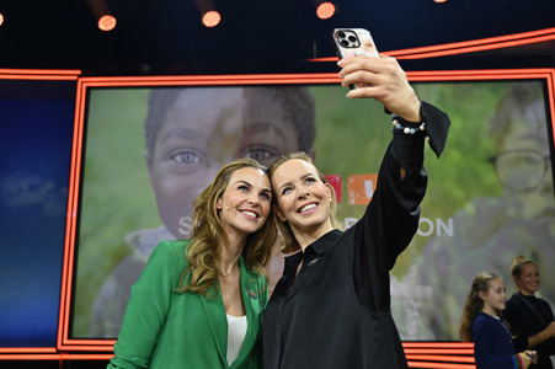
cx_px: 278
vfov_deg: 41.1
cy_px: 184
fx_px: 493
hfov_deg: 58.8
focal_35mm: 32
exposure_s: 1/200
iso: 800
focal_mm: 32
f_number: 3.5
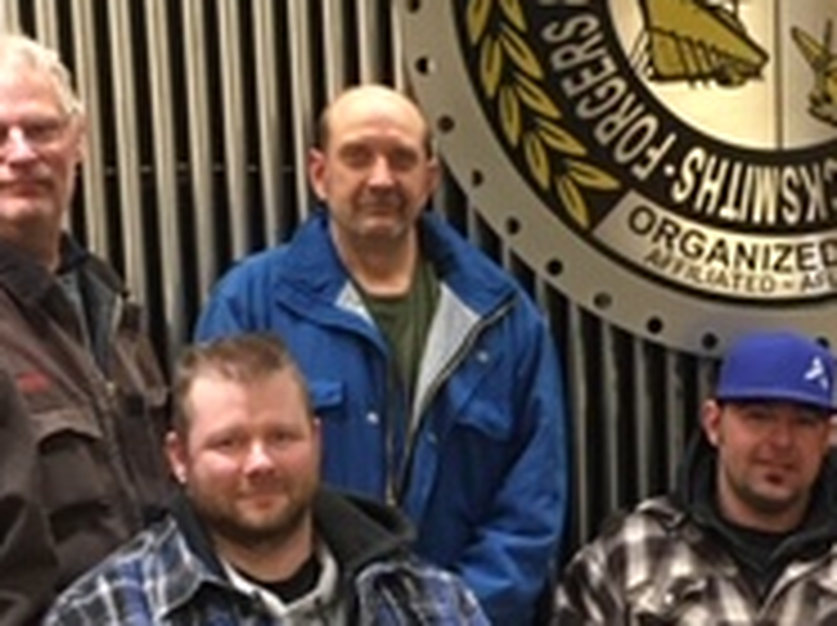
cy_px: 608
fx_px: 2415
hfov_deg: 19.5
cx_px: 666
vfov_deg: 14.5
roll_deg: +1.1
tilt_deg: -12.6
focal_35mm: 100
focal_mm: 4.15
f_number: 2.2
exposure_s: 1/30
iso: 160
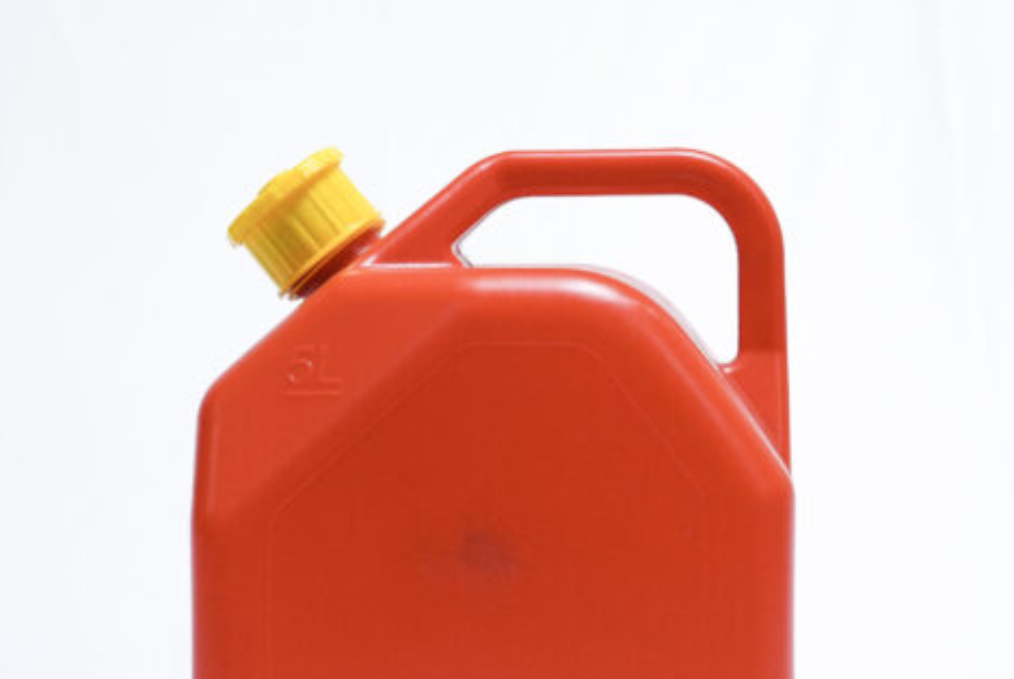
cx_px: 480
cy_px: 430
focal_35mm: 91
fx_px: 2566
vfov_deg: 15.1
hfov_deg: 22.3
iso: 3200
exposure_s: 1/250
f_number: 9
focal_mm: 61
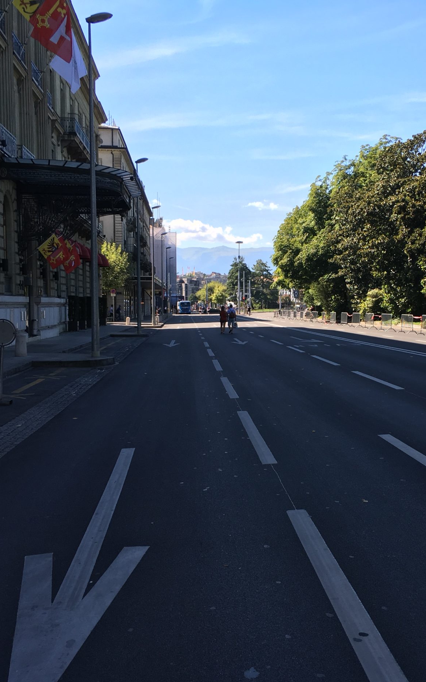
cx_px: 295
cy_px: 349
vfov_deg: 47.2
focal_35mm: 42
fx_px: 780
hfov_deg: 30.2
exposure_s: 1/610
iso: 25
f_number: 2.2
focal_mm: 4.15
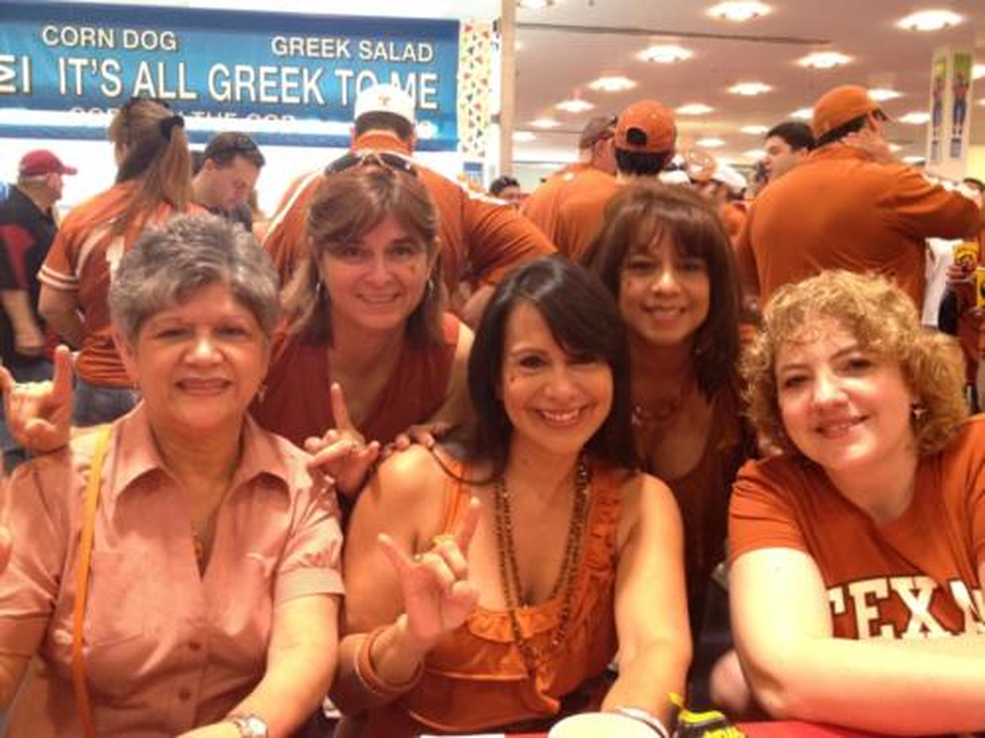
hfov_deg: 52.6
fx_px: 996
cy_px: 369
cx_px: 492
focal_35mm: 35
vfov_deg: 40.7
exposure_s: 1/20
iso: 250
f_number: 2.4
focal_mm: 4.28
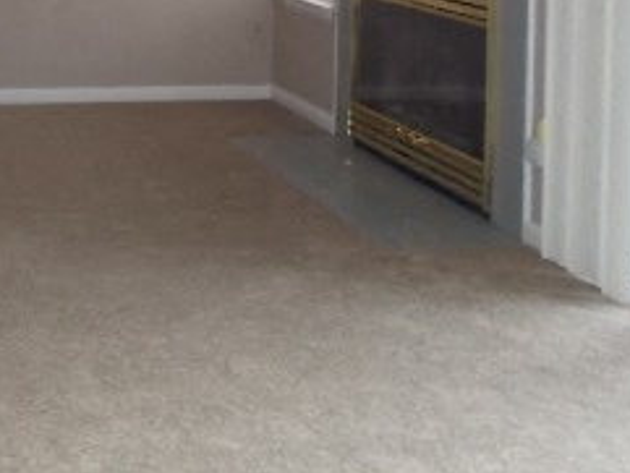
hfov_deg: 26.8
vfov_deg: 19.8
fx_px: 1256
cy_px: -128
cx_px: 16
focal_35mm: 69
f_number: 3.2
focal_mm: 4.6
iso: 200
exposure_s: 1/25
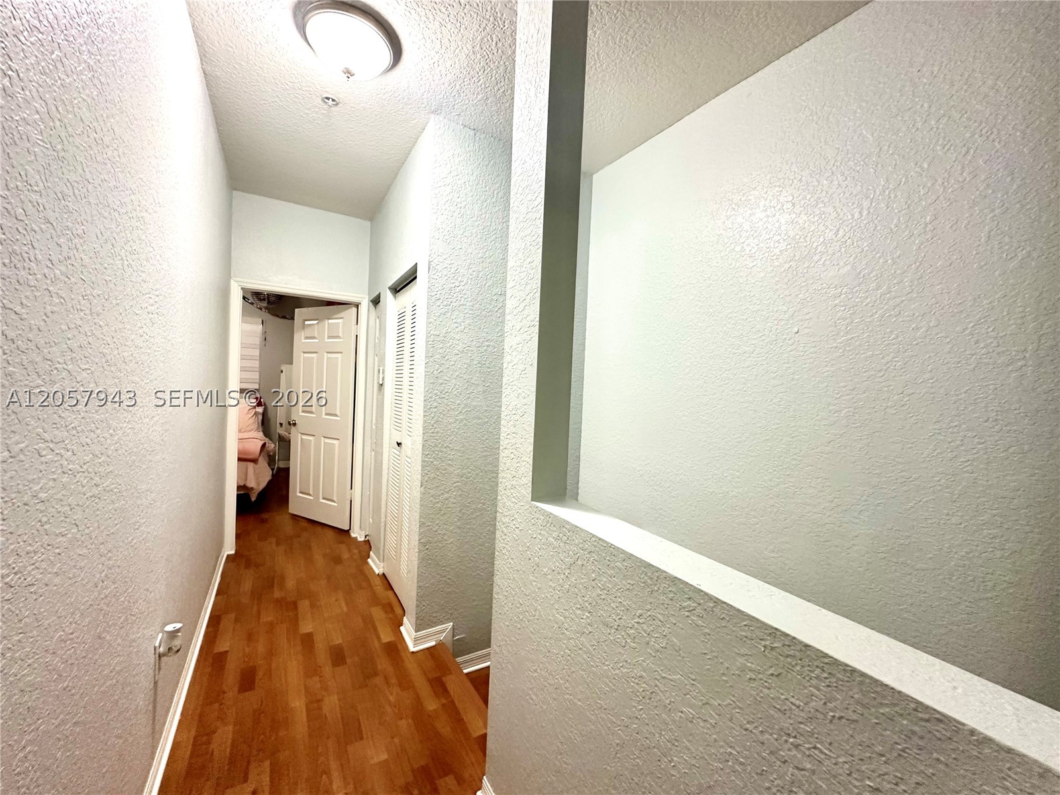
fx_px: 429
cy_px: 398
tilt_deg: -1.3
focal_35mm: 14
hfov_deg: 102.1
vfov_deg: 85.7
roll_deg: -2.7
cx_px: 530
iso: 320
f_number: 2.2
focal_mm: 2.22
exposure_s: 1/60
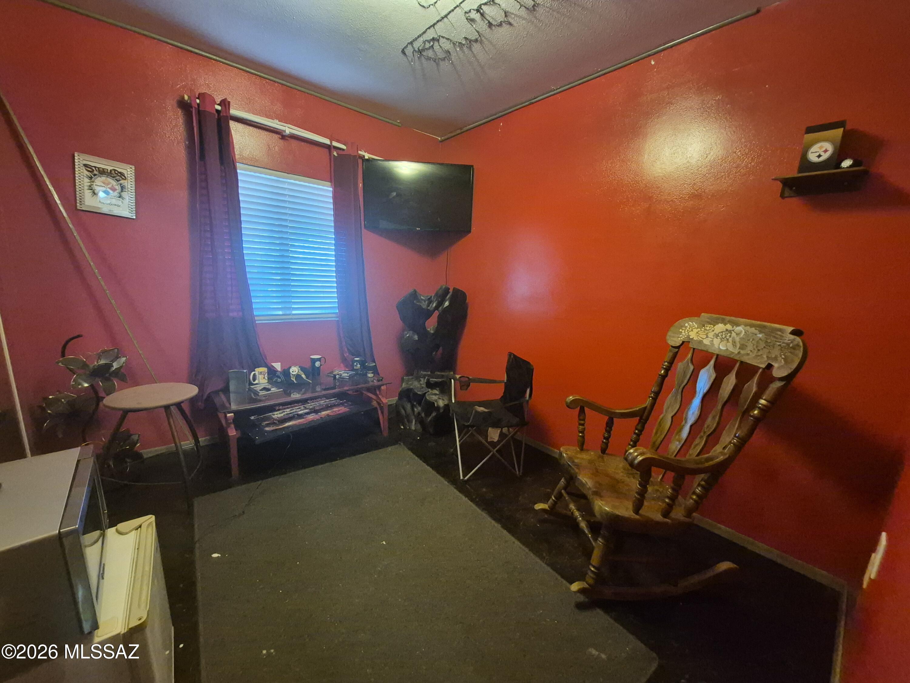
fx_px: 342
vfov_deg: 89.9
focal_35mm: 13
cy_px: 342
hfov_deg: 106.2
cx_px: 455
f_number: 2.2
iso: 1250
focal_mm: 1.74
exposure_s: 1/60
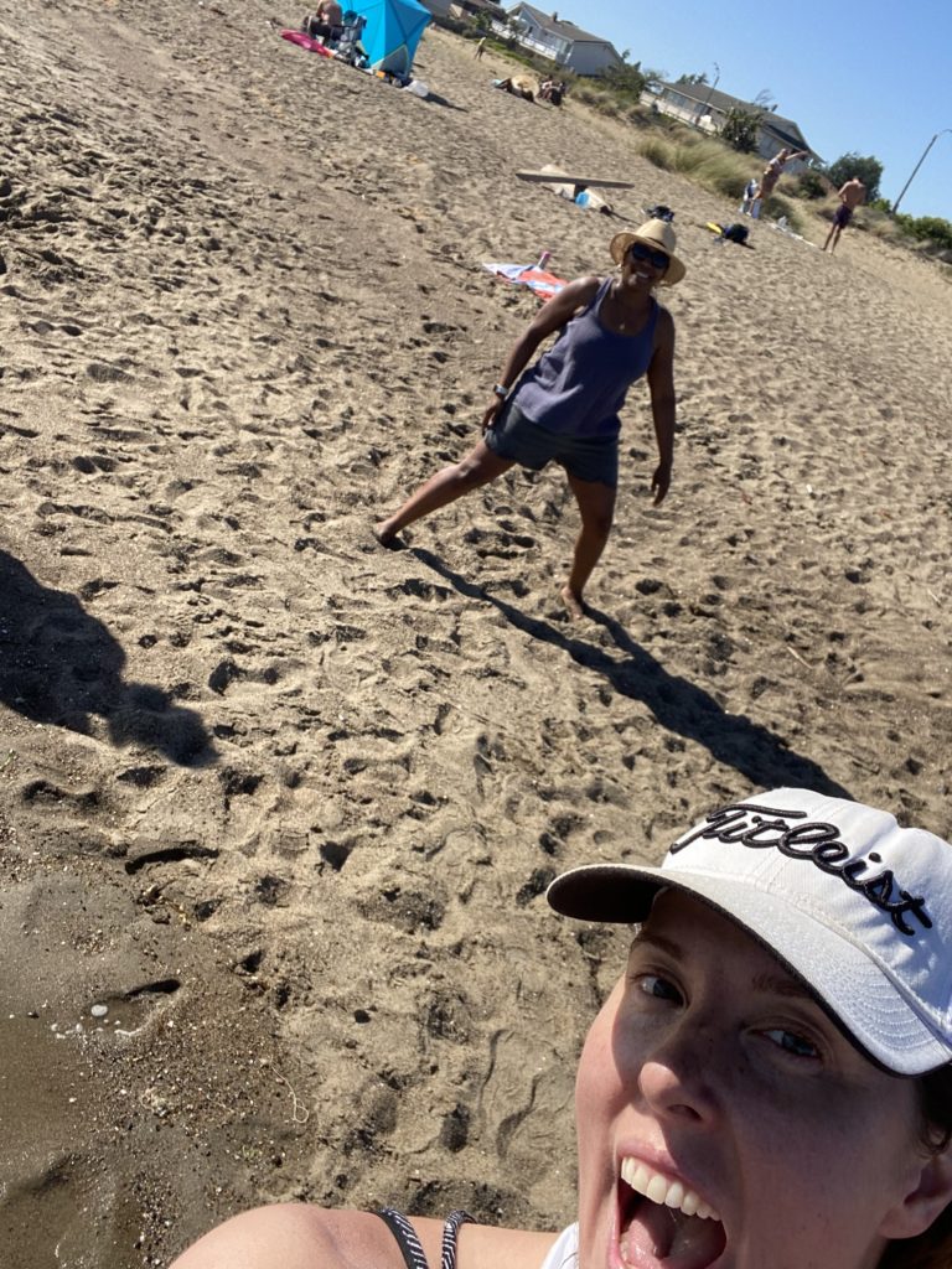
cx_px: 476
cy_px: 634
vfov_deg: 60.0
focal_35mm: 30
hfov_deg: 46.8
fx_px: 1100
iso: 25
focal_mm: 2.71
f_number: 2.2
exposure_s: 1/947
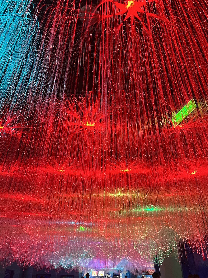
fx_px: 208
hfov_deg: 53.1
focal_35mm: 26
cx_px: 104
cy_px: 139
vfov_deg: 67.3
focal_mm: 5.7
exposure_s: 1/60
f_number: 1.5
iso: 500
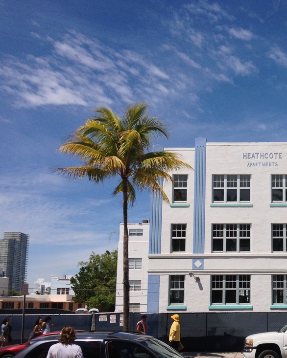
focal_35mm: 56
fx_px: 594
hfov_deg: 25.9
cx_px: 278
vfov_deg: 33.5
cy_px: 214
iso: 50
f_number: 2.4
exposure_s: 1/3247
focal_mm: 4.28
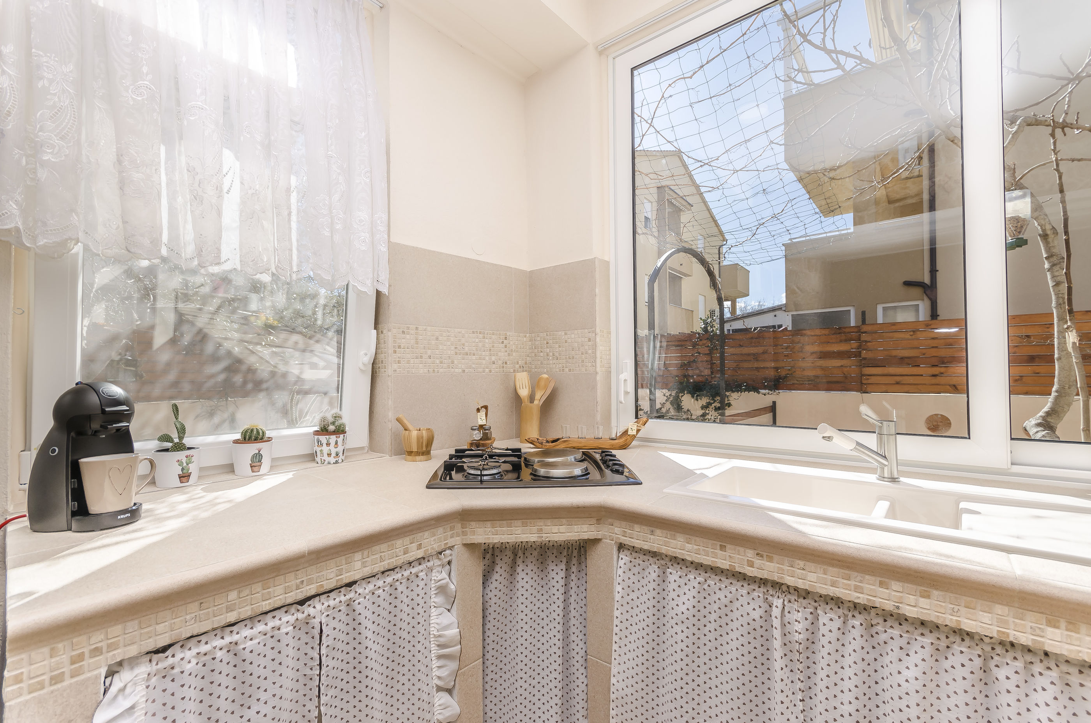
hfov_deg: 100.5
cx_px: 546
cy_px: 362
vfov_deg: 77.1
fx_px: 454
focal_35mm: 15
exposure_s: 1/200
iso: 100
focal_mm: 10
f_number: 8
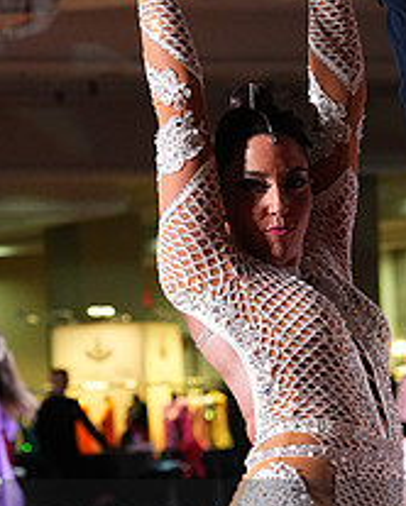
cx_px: 314
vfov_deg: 8.0
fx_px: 3585
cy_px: 562
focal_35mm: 239
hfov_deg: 6.5
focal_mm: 91
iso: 6400
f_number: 5
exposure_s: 1/400
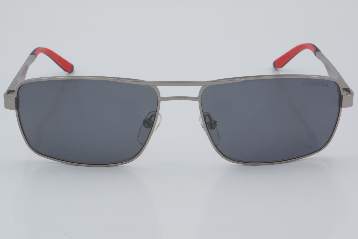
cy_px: 120
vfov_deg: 16.6
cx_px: 179
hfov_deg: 24.6
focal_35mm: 82
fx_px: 820
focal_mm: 55
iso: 100
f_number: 32
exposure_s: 1/4
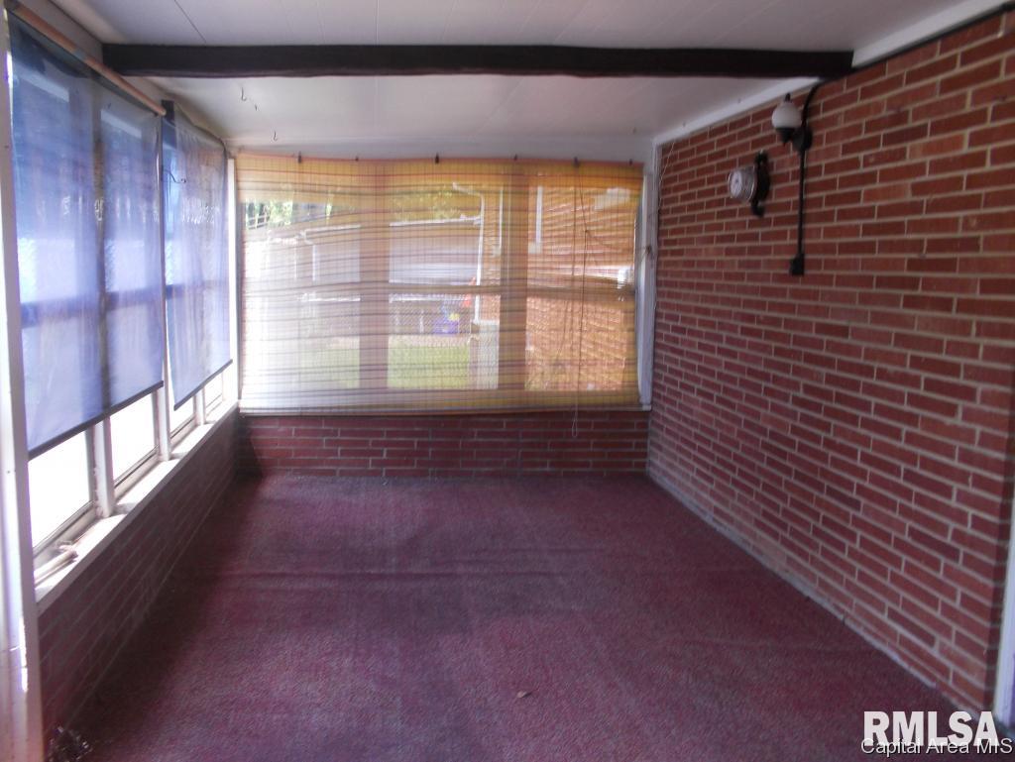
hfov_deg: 61.6
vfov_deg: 48.3
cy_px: 381
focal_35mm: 29
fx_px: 851
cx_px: 508
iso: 80
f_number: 3.3
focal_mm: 4.1
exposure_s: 1/30
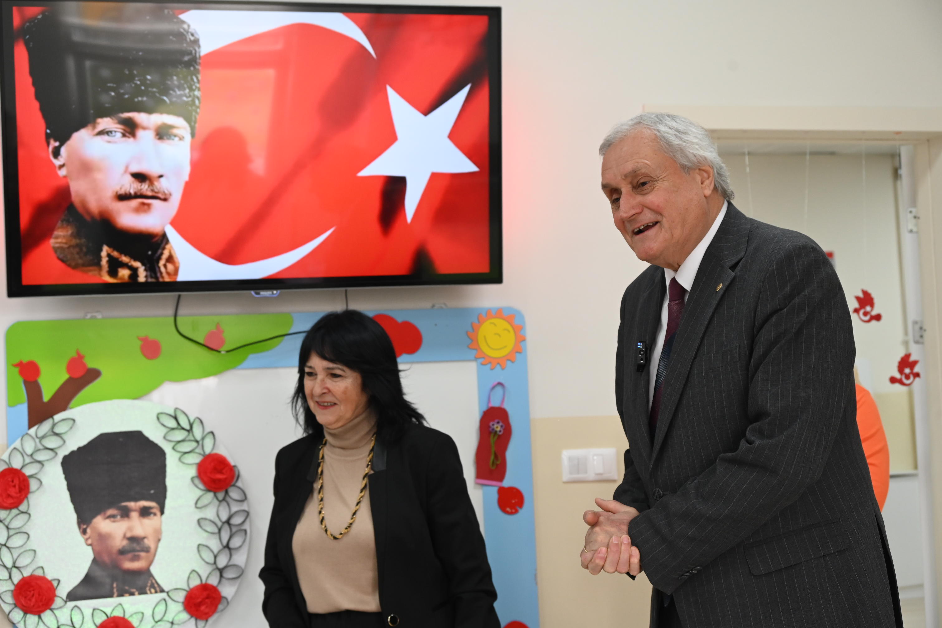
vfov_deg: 24.2
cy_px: 314
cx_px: 471
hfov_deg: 35.6
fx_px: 1465
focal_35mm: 56
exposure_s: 1/125
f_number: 6.3
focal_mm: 56
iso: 2000
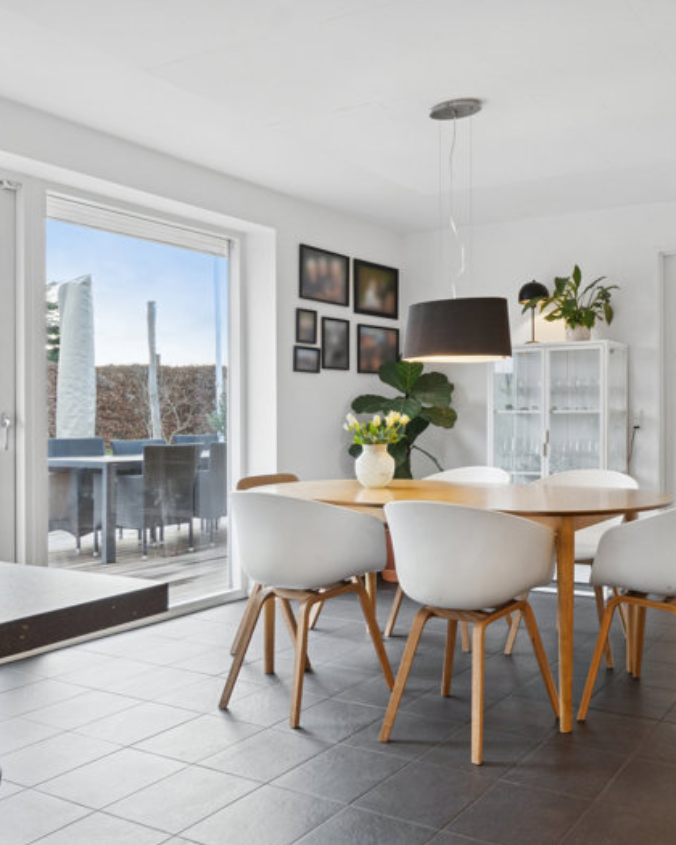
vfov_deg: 58.8
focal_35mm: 30
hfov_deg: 44.7
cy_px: 419
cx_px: 589
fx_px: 750
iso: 200
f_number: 8
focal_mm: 14
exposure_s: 1/8
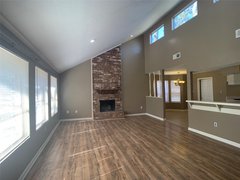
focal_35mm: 26
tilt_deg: +0.0
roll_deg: +1.0
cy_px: 90
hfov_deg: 67.3
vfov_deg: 53.1
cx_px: 120
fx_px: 180
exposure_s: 1/121
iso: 64
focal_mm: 4.25
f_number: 1.8
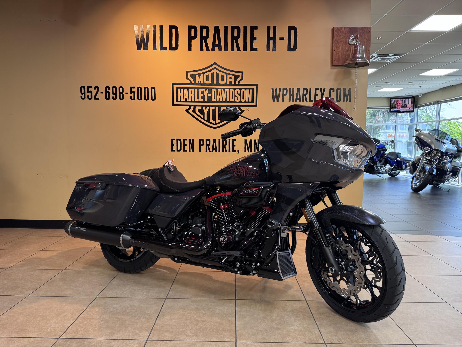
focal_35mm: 24
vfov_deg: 56.8
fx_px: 320
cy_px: 174
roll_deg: -0.3
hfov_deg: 71.6
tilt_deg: -5.6
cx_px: 231
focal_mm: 6.76
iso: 125
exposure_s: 1/60
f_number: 1.78
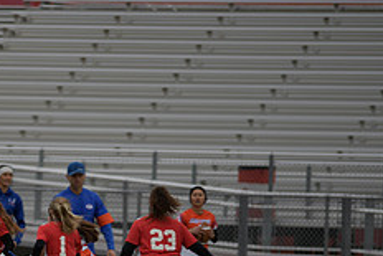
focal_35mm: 499
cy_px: 258
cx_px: 20
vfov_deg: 2.8
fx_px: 5312
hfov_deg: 4.1
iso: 90
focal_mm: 200
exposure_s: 1/200
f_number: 2.8
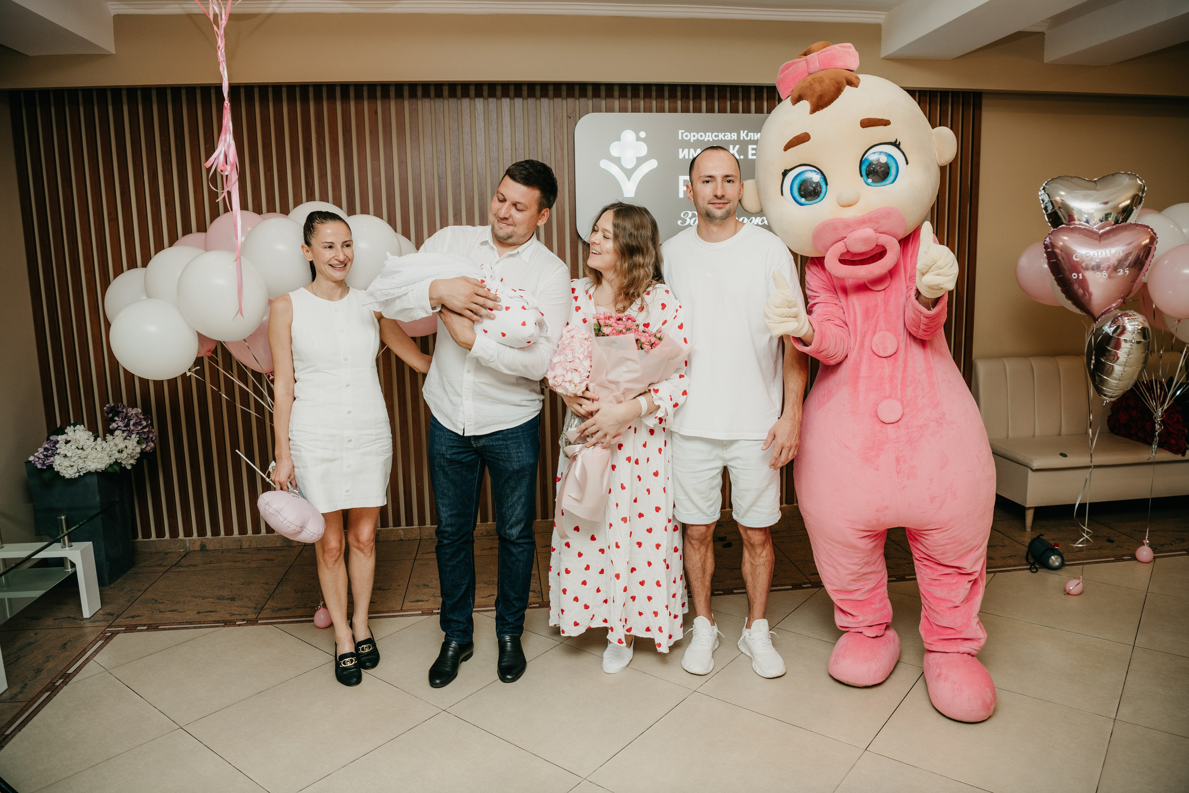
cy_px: 396
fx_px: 793
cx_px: 594
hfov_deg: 73.7
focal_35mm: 24
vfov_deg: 53.1
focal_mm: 24
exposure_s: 1/160
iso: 200
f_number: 4
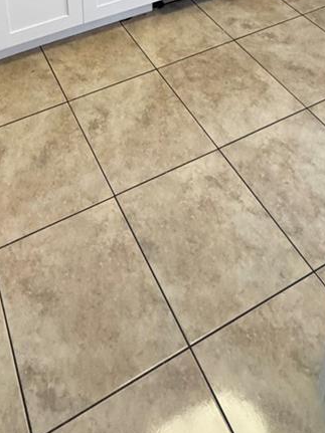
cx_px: 63
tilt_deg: -19.8
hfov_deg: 35.6
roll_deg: +3.3
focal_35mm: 39
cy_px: -149
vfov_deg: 33.1
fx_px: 488
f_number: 2.2
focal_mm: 2.22
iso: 500
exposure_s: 1/60
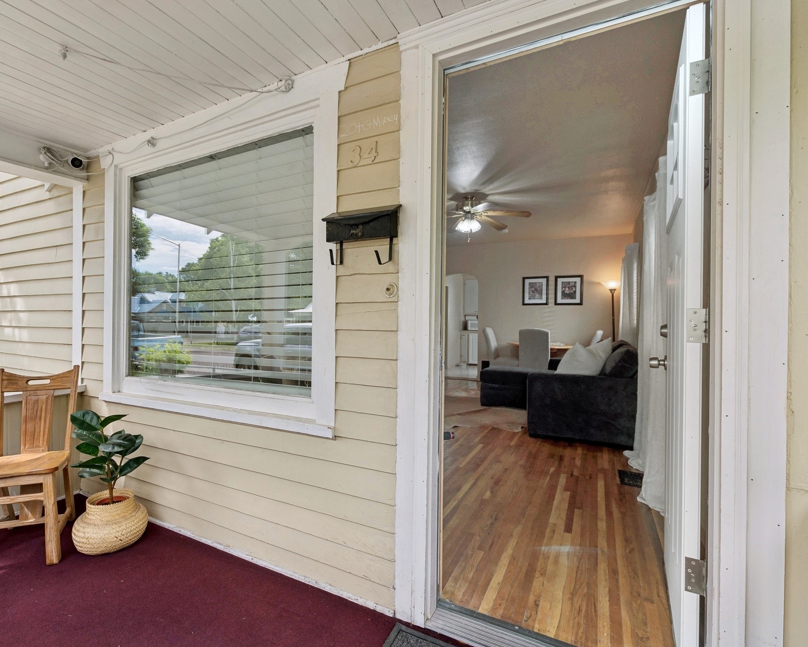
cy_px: 323
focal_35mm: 17
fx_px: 407
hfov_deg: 89.2
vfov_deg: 77.0
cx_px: 355
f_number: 6.3
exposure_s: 1/100
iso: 100
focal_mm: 10
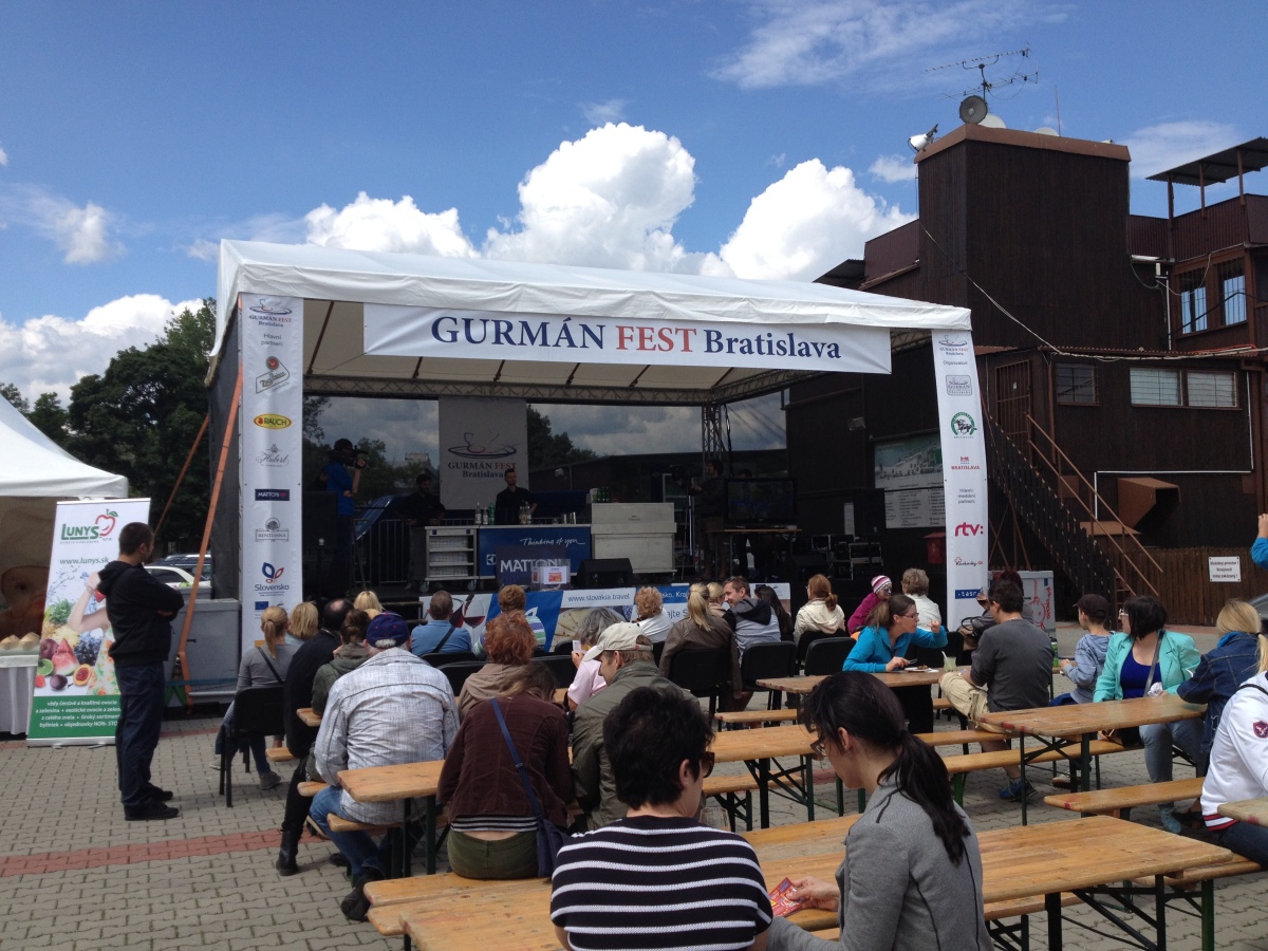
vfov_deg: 40.7
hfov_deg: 52.6
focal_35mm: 35
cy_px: 476
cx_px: 634
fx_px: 1282
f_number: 2.4
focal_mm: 4.28
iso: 50
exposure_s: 1/1783
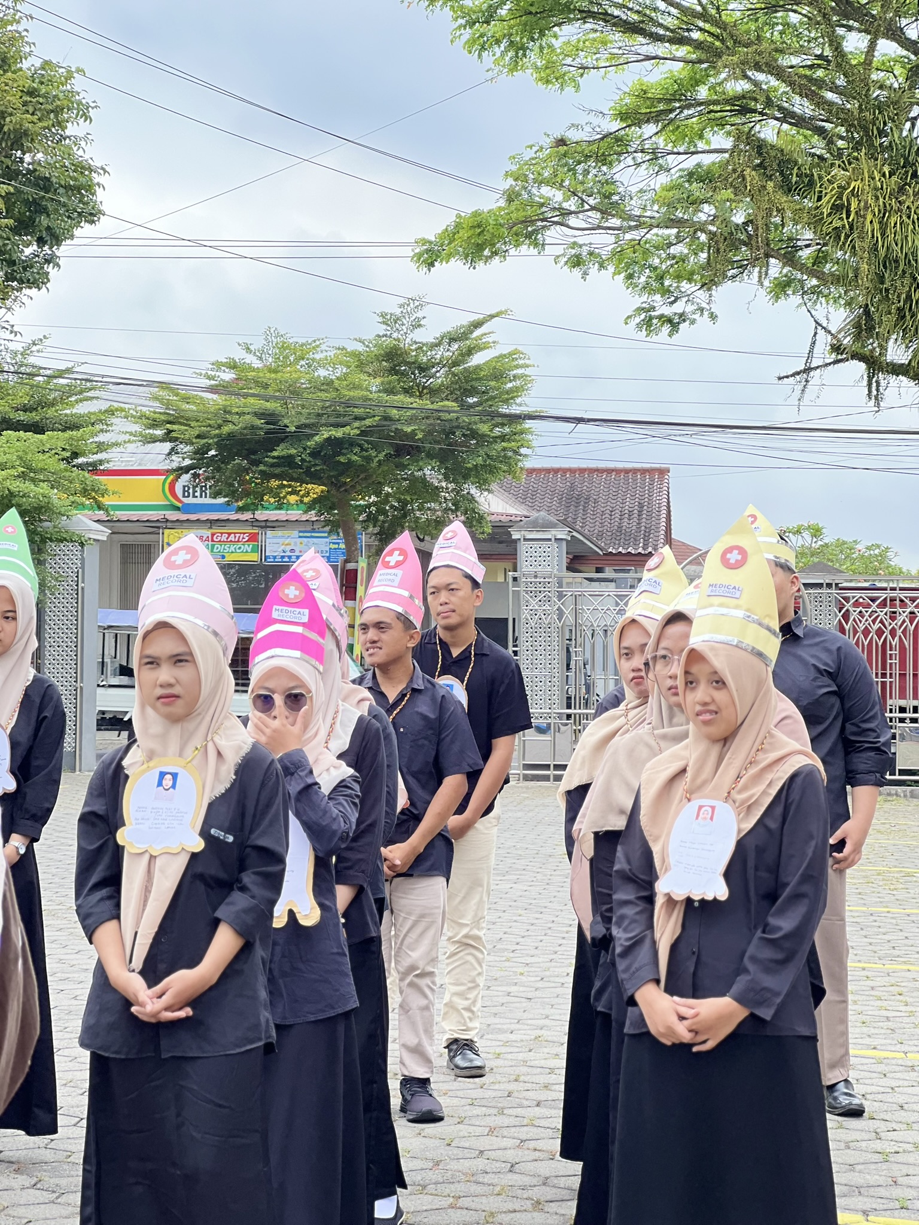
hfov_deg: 19.1
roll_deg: -0.6
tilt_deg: +2.0
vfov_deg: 25.3
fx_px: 2726
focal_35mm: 77
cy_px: 612
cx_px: 460
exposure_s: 1/141
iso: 40
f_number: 2.8
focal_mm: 9
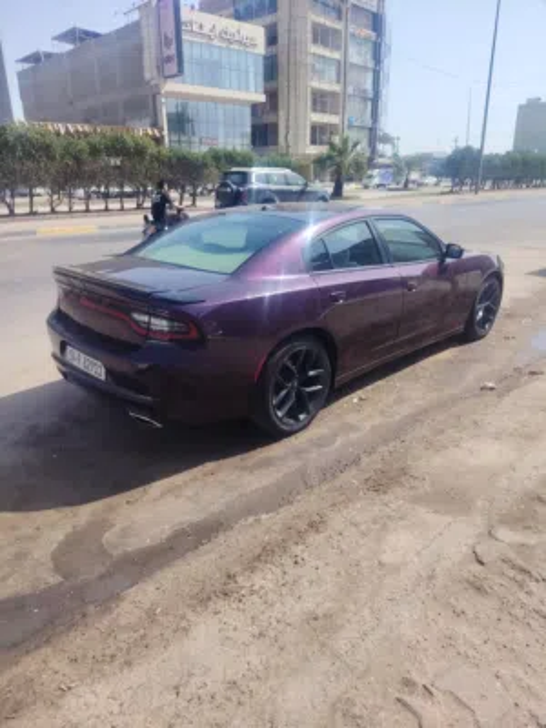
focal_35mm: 24
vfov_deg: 71.6
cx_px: 273
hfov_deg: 56.8
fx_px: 505
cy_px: 364
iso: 100
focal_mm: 5.25
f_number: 1.75
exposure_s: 1/899
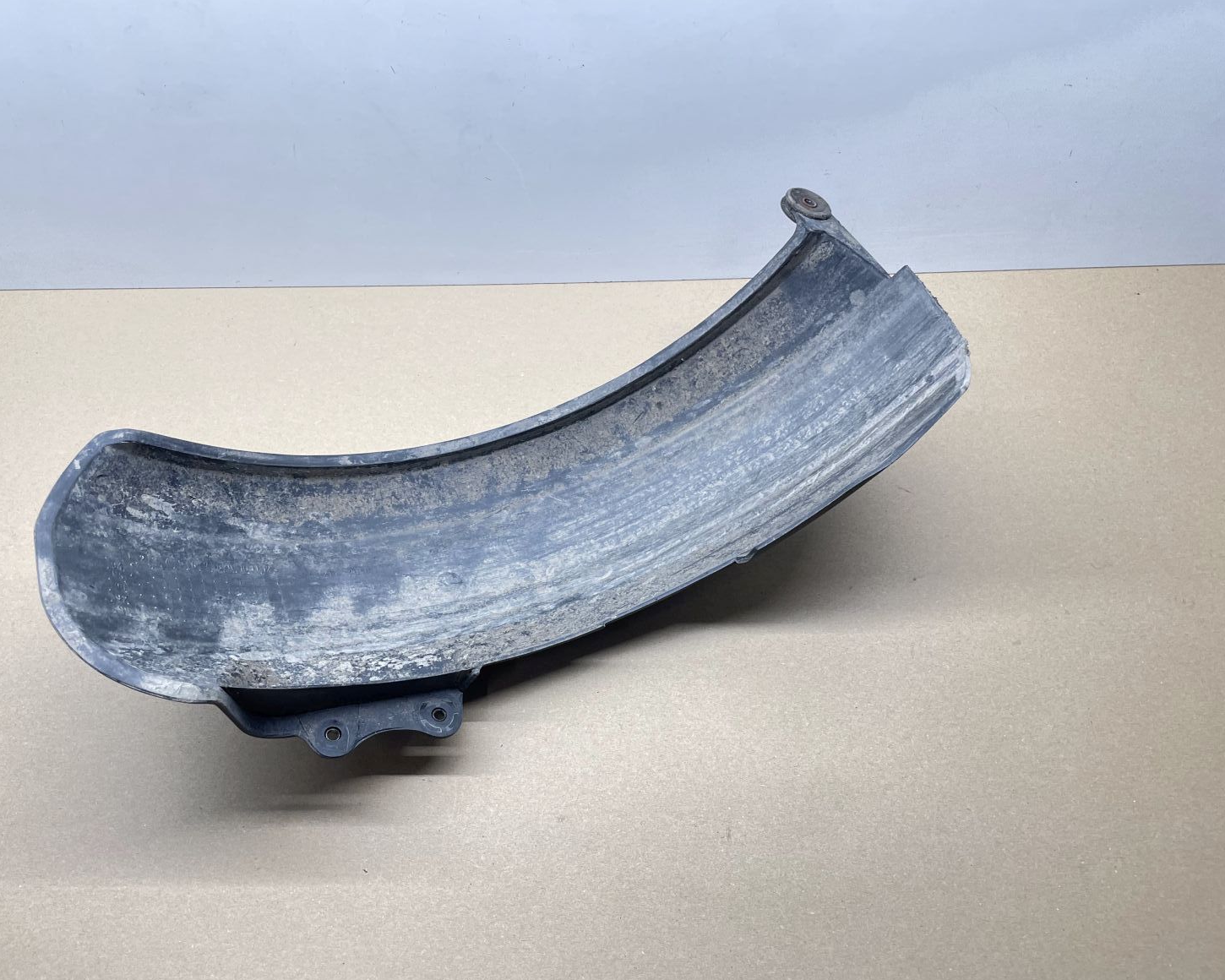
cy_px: 505
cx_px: 551
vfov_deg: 51.5
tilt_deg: -53.5
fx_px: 1015
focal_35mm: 28
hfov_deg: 62.1
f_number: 1.6
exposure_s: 1/100
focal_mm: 4.2
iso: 100
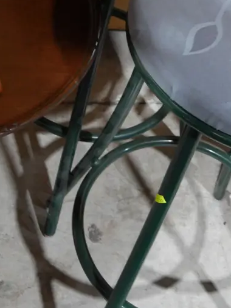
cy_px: 4
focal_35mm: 81
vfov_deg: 23.2
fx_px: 720
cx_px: 197
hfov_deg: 18.0
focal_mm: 20
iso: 1600
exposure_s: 1/60
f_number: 4.4
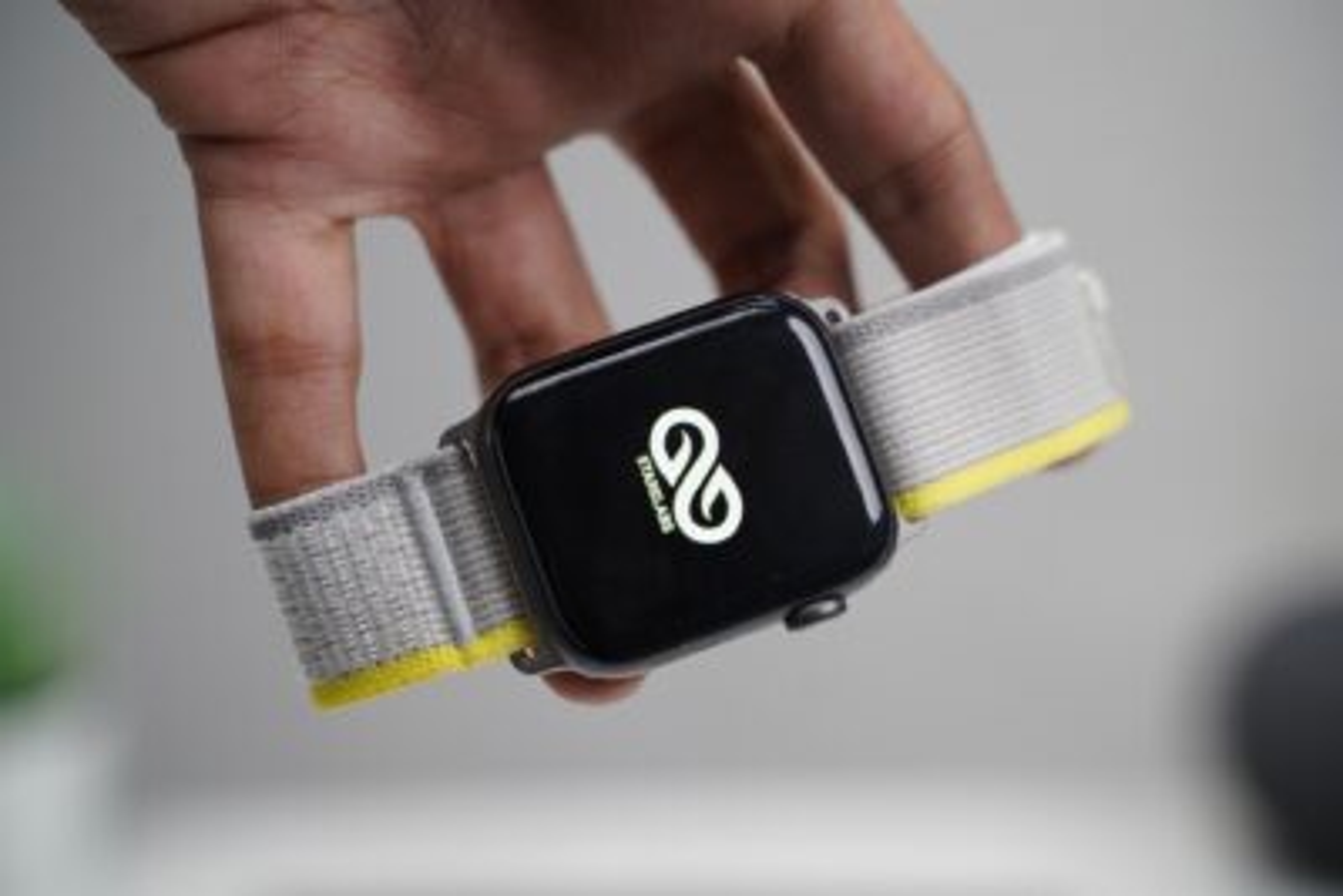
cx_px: 672
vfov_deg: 19.5
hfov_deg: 28.8
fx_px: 2612
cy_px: 448
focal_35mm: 70
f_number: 4
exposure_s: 1/80
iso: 800
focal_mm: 70
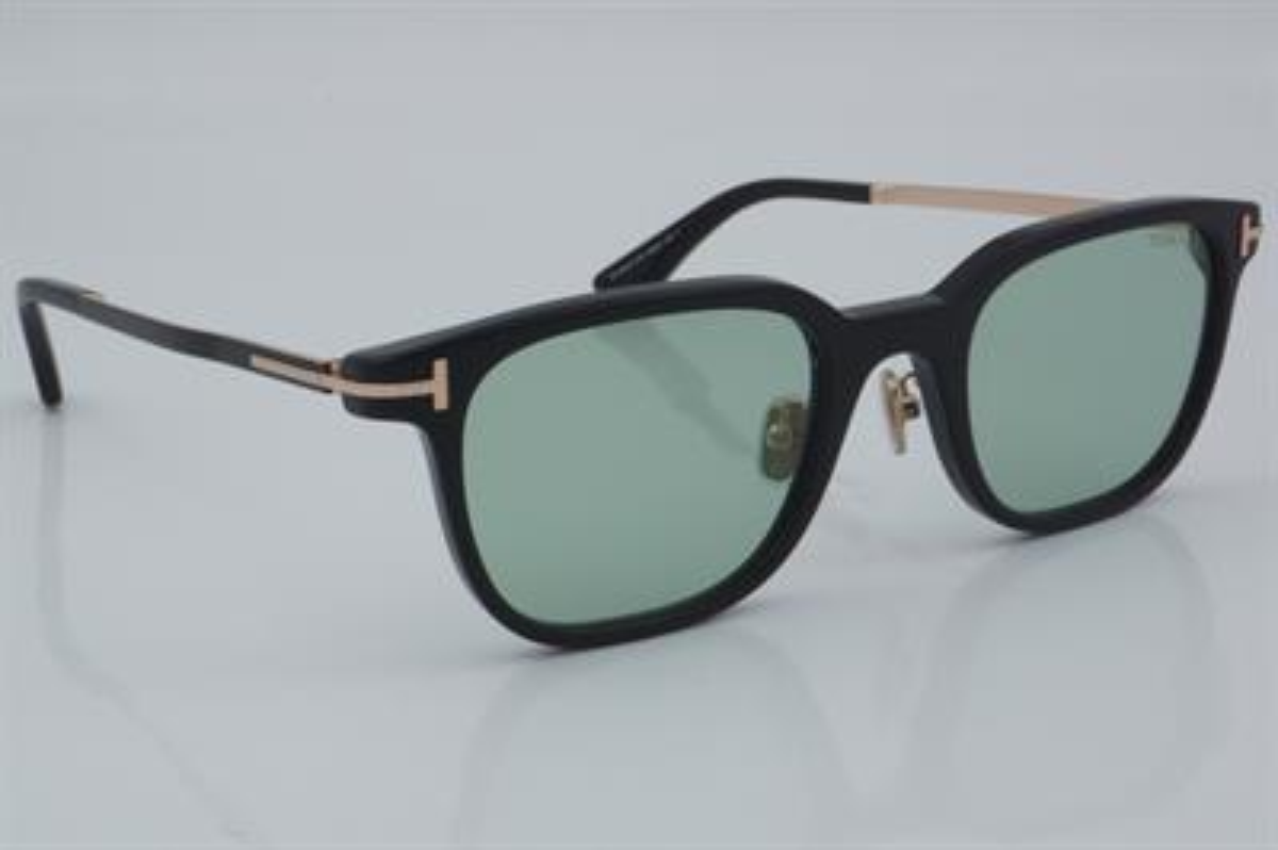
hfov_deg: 27.0
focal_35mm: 75
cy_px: 425
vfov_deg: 18.2
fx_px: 2660
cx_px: 639
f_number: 32
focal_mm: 50
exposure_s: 1/4
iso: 100
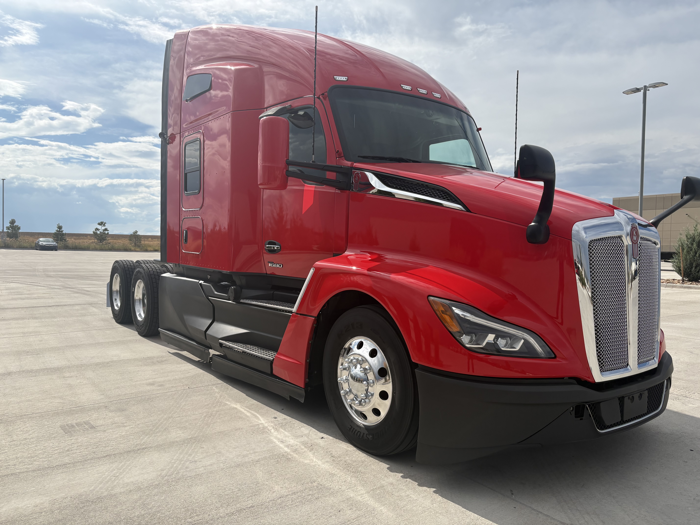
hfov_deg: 67.3
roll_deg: -1.0
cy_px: 262
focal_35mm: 26
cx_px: 350
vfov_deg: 53.1
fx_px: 526
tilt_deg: -2.1
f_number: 1.6
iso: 50
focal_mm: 5.96
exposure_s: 1/6993
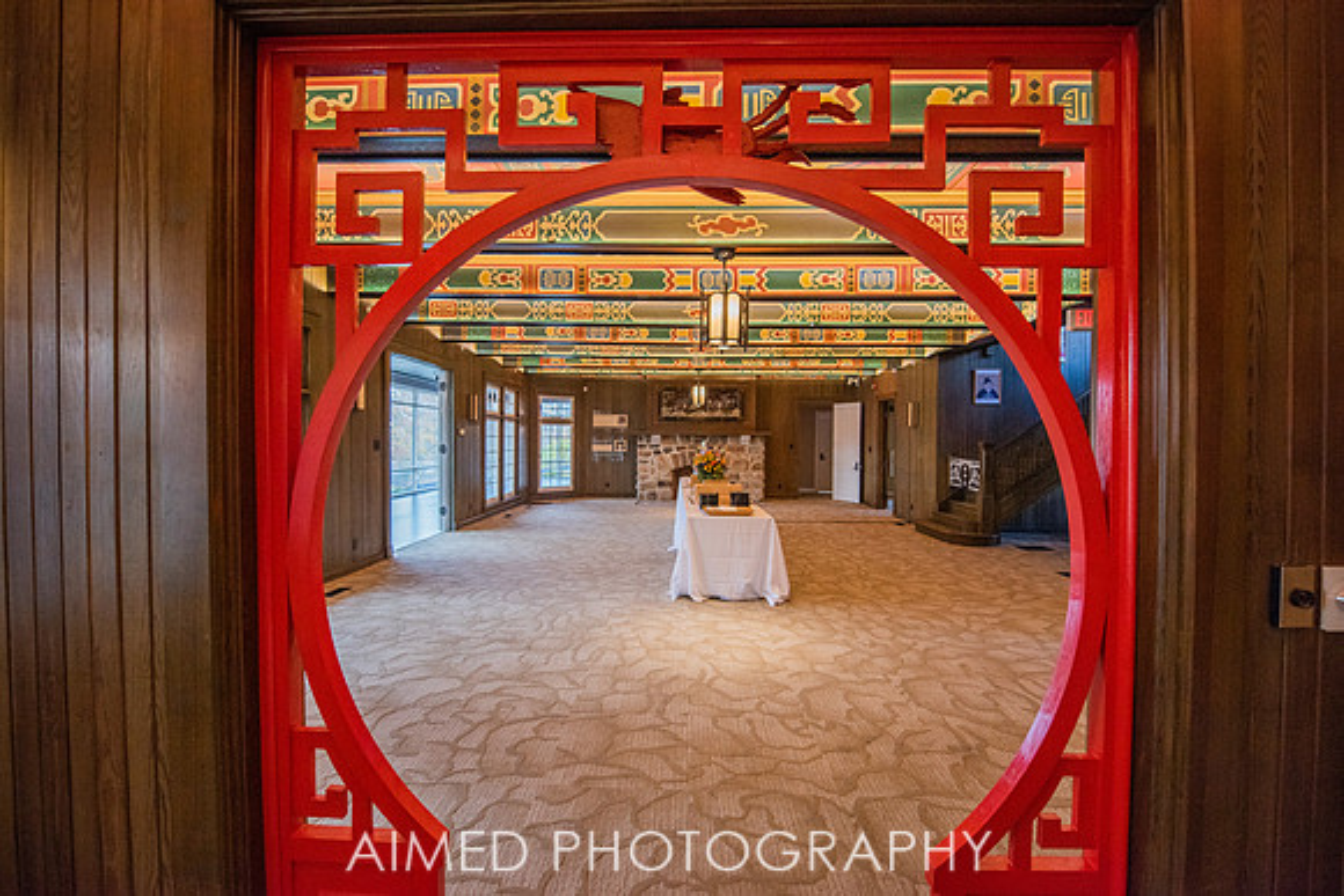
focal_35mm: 15
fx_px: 542
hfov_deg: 102.2
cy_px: 448
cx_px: 658
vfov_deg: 79.2
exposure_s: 1/250
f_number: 2.8
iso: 1250
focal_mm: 14
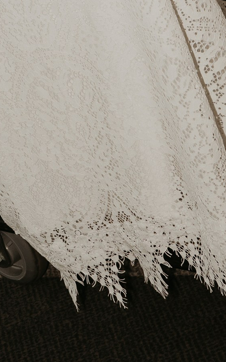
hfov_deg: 8.0
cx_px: -41
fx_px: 1598
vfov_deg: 11.5
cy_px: -380
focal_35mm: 162
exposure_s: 1/250
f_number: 7.1
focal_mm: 35
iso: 320
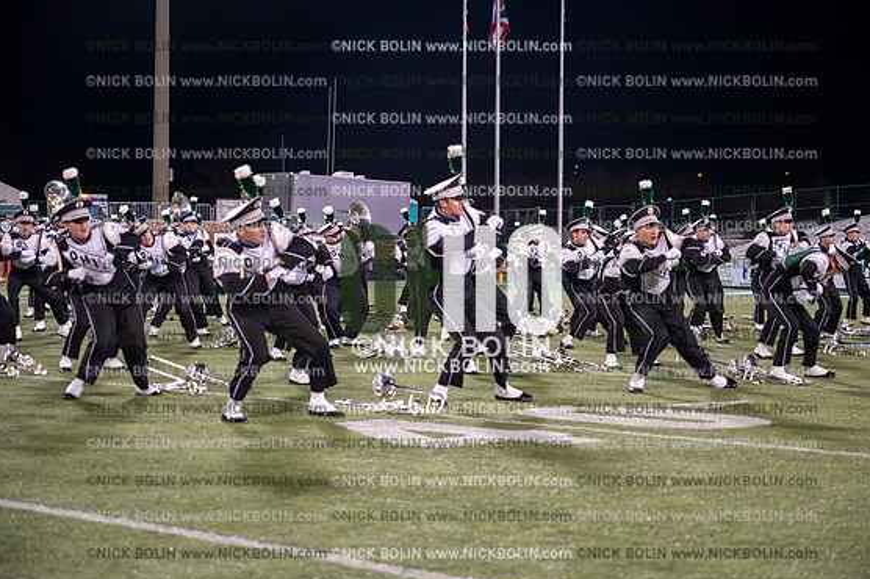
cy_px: 299
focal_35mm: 73
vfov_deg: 18.6
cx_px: 451
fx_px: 1763
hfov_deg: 27.7
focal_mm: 70
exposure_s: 1/640
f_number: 4
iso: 3200
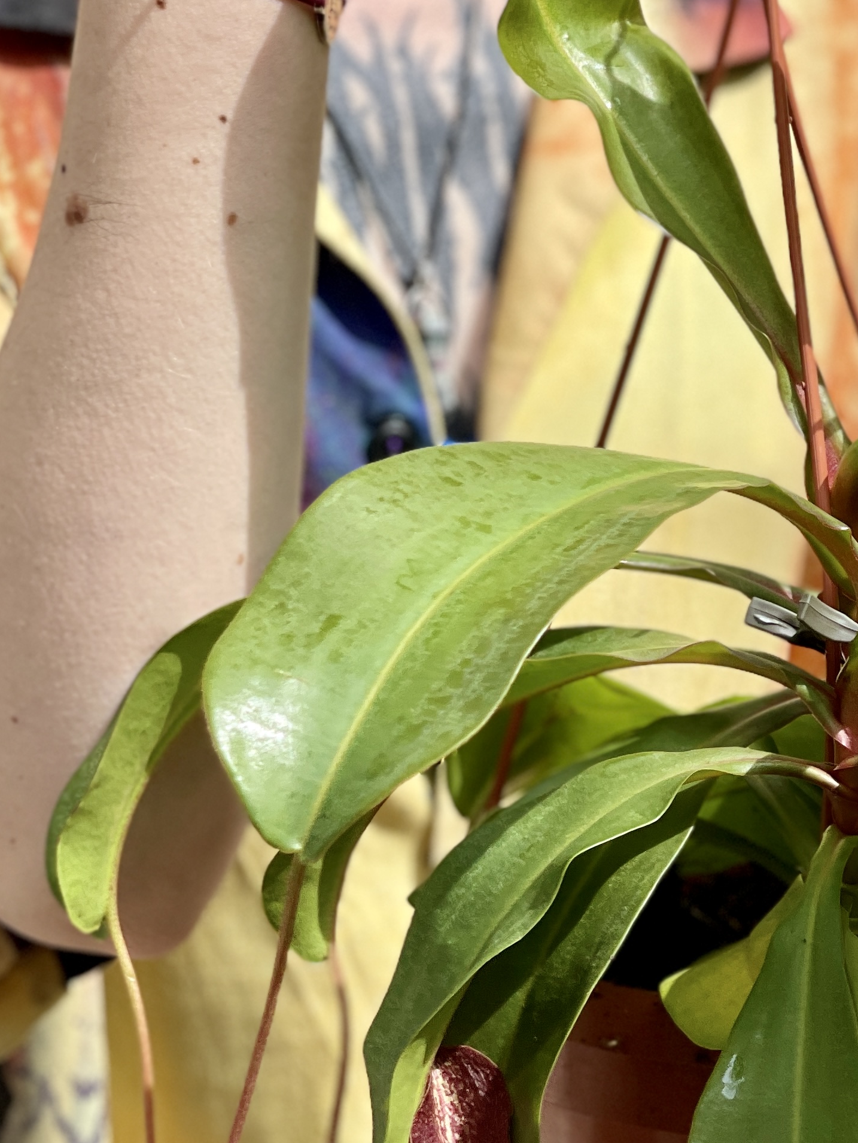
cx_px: 748
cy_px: 934
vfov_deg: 14.5
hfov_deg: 10.9
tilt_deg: -15.4
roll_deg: -1.4
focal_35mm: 135
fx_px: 4460
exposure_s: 1/747
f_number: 2.2
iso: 32
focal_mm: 7.5
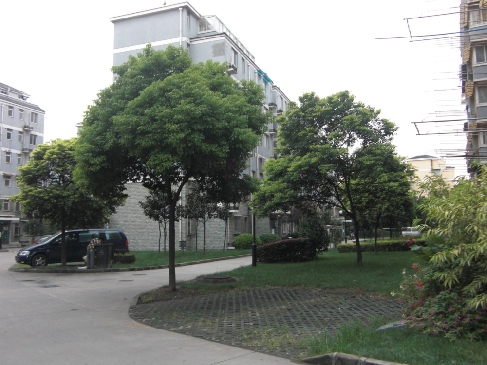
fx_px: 464
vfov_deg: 42.9
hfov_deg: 55.4
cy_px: 182
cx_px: 244
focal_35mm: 33
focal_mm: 5.8
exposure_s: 1/60
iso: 200
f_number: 2.7
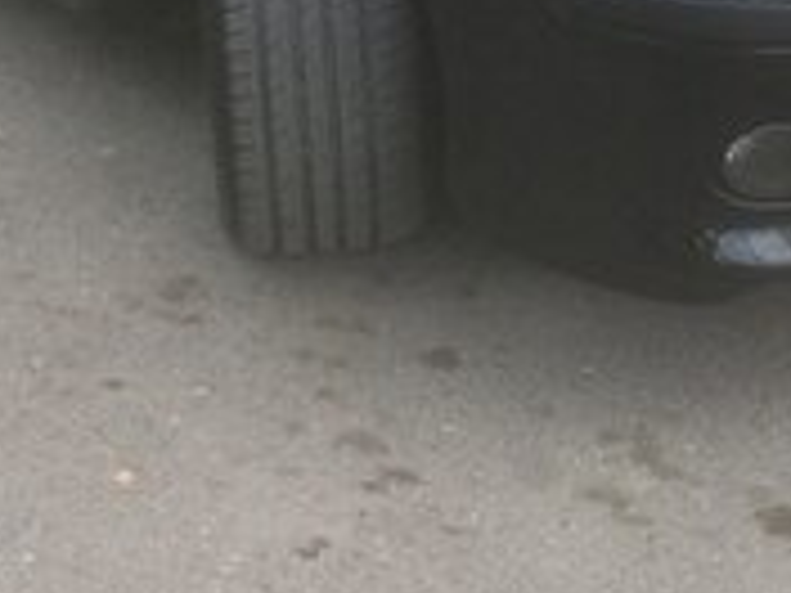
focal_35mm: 109
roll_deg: +0.2
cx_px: 440
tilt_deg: -9.4
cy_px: -281
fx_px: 2491
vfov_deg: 12.9
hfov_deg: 18.0
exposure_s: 1/161
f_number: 2.2
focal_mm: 4.15
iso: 32
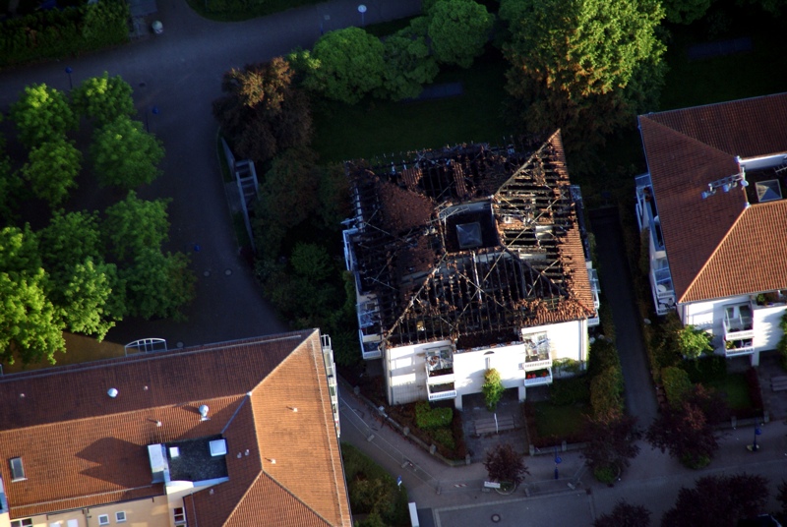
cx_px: 394
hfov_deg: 6.9
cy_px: 264
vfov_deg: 4.6
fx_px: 6568
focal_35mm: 300
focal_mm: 200
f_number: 6.3
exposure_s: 1/160
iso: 400
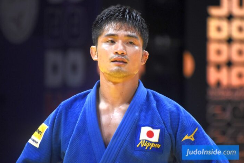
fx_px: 3092
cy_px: 79
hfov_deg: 4.5
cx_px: 114
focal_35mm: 456
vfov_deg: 3.0
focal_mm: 280
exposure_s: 1/400
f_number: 6.3
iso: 1600
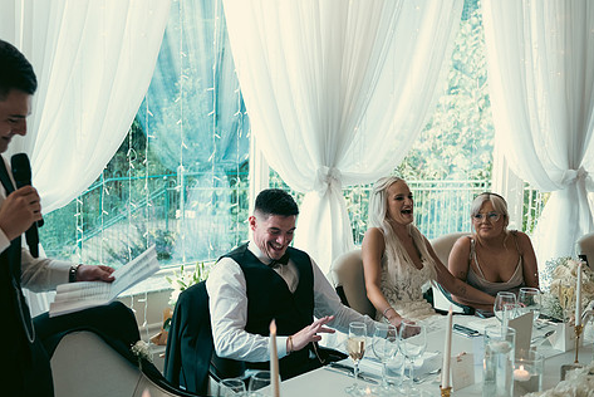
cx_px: 241
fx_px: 809
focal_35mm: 49
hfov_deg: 40.2
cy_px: 192
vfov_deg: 27.6
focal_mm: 40
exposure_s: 1/160
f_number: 3.5
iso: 400
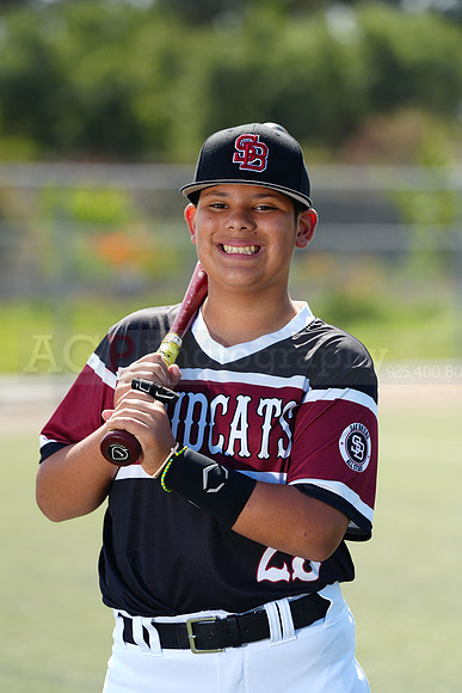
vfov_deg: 10.3
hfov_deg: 6.9
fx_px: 3847
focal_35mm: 200
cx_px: 231
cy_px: 346
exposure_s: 1/250
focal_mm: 200
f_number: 4.5
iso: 64
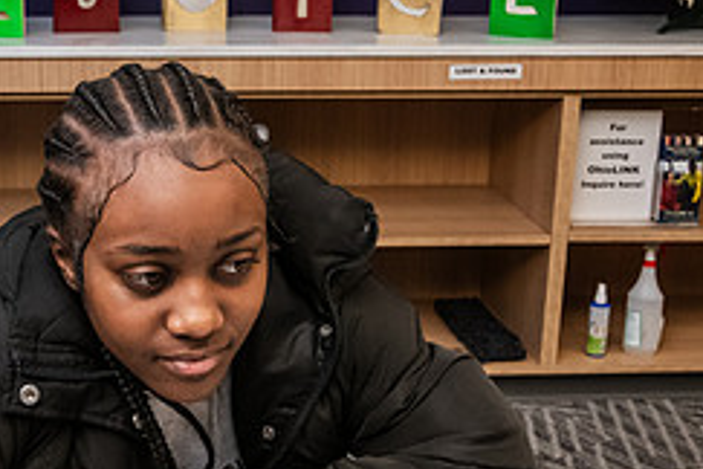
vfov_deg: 21.9
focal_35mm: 62
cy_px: 253
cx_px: 185
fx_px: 1211
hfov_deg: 31.9
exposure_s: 1/125
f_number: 9
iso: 2500
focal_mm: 26
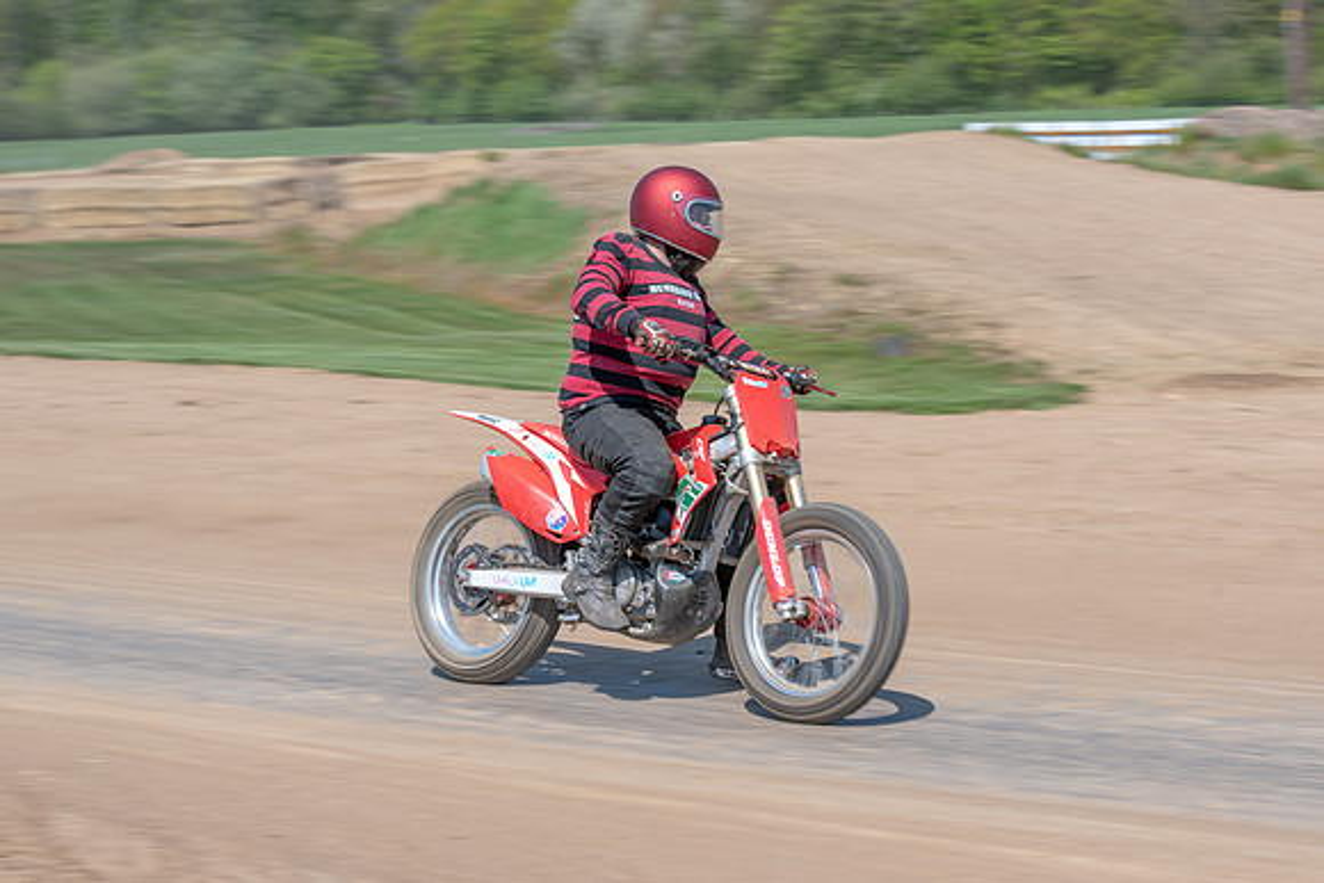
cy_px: 515
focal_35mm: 91
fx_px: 3346
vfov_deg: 15.0
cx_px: 772
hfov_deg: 22.4
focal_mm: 78
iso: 100
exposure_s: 1/160
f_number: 8
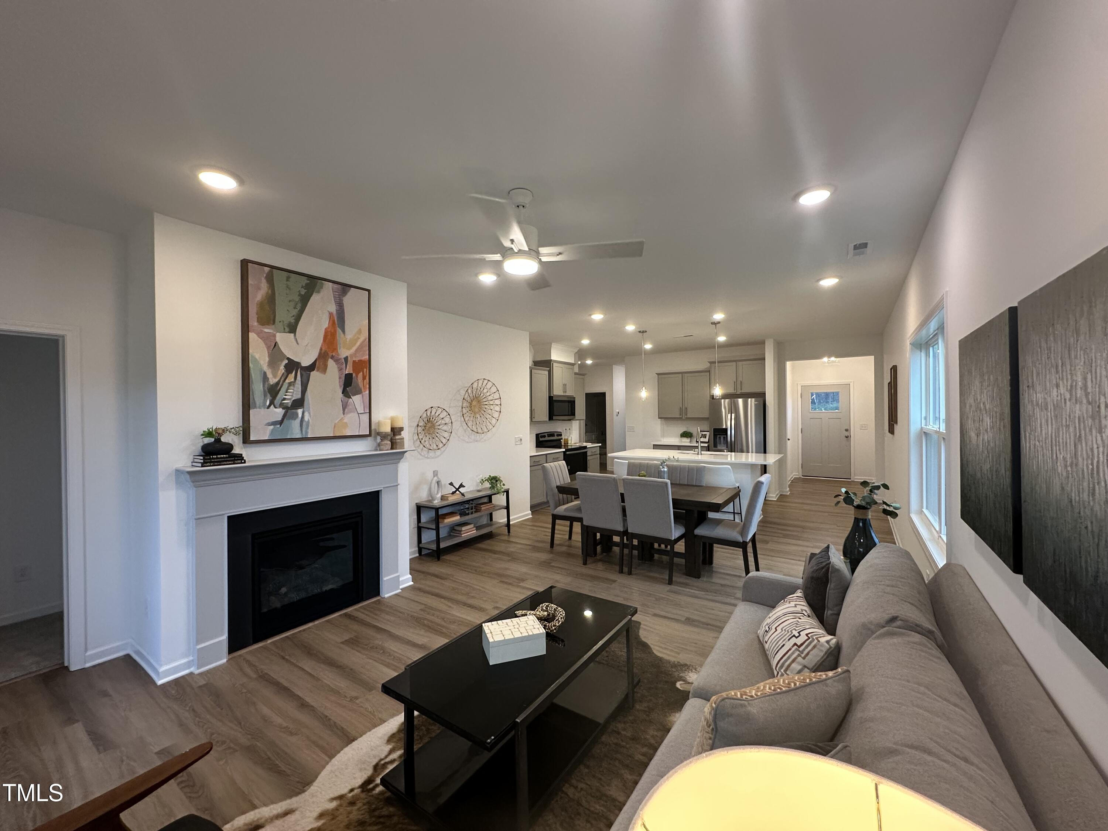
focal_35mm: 14
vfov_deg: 85.7
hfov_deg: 102.1
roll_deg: +0.6
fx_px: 448
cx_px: 554
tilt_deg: -0.3
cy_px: 416
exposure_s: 1/120
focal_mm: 2.22
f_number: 2.2
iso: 250
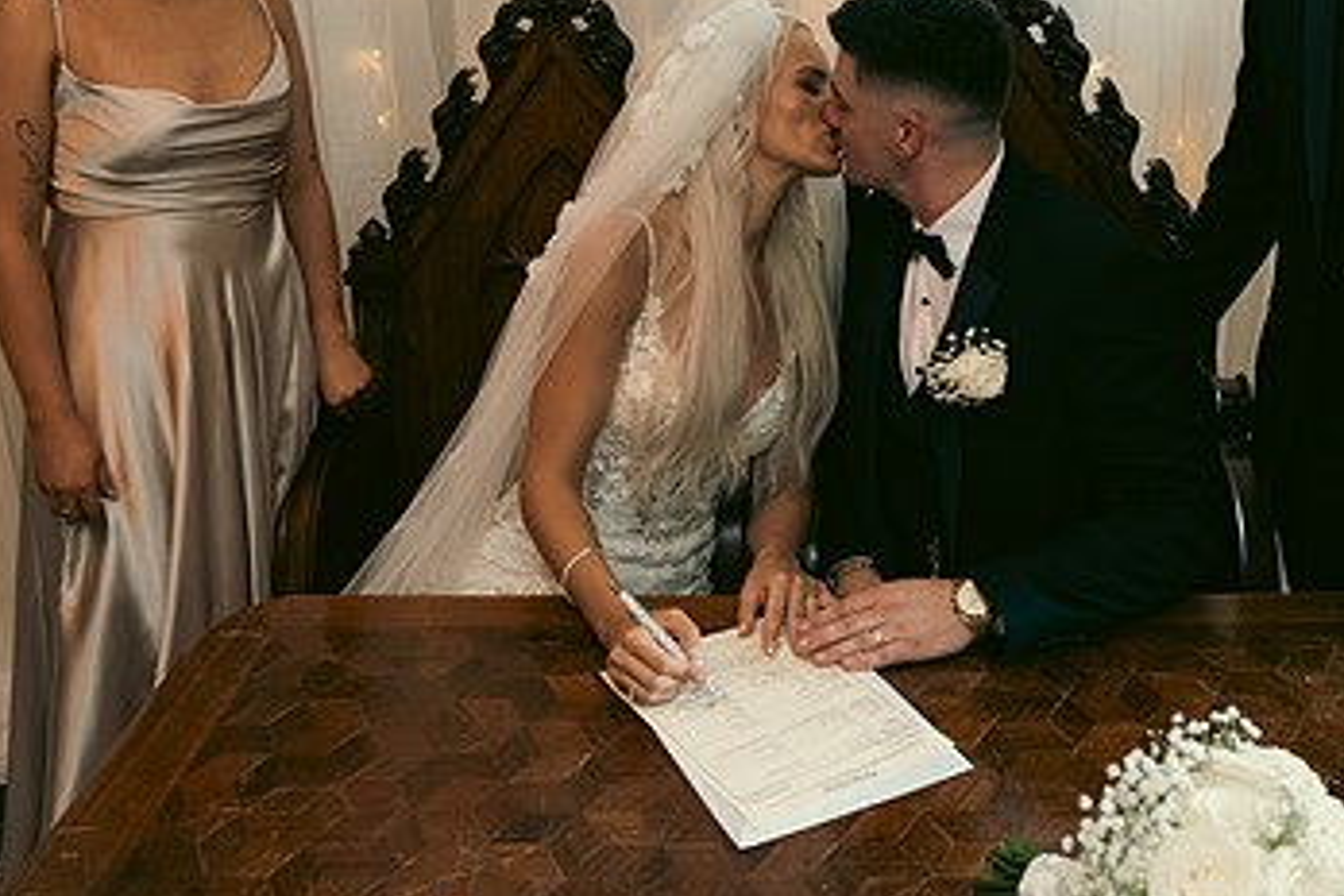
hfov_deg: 47.9
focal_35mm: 40
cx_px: 861
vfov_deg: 32.8
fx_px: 1493
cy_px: 238
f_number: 3.5
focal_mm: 24
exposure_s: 1/160
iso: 1250
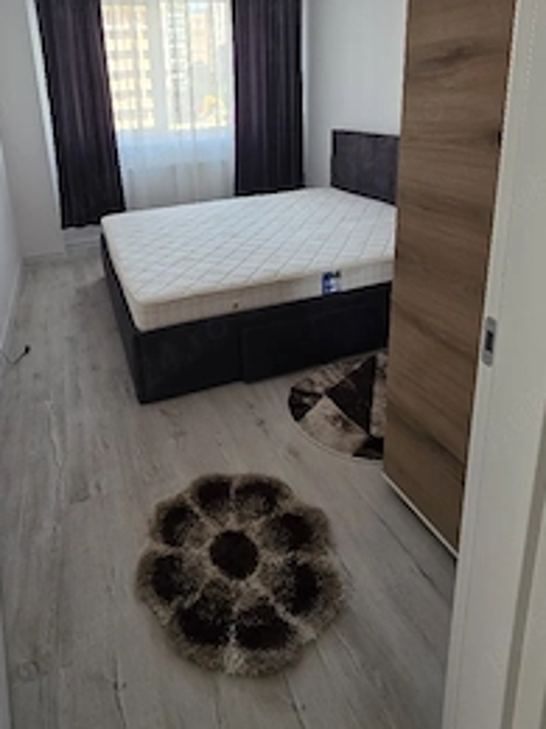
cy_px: 196
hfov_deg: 64.7
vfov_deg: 76.7
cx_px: 193
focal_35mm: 20
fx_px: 421
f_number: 1.9
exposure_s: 1/101
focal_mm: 2.2
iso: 125
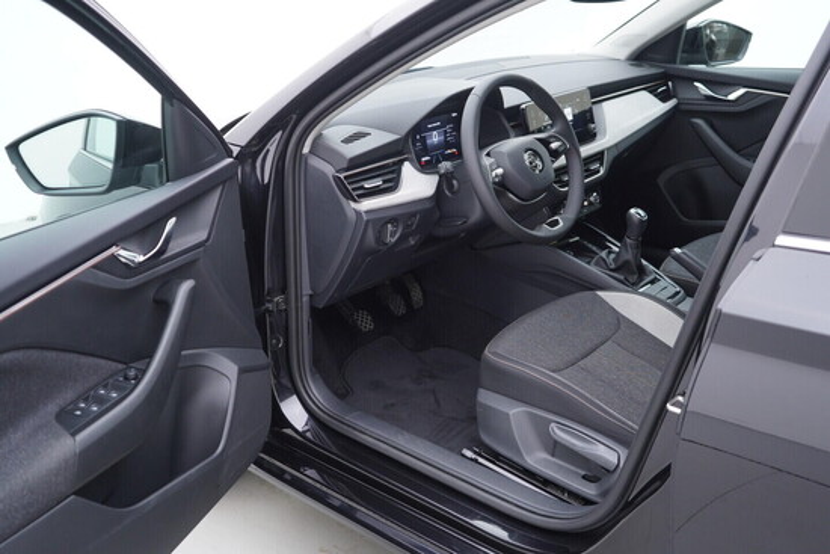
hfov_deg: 53.1
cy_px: 277
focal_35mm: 36
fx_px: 830
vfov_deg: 36.9
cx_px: 415
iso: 160
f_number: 2.8
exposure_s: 1/40
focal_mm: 24
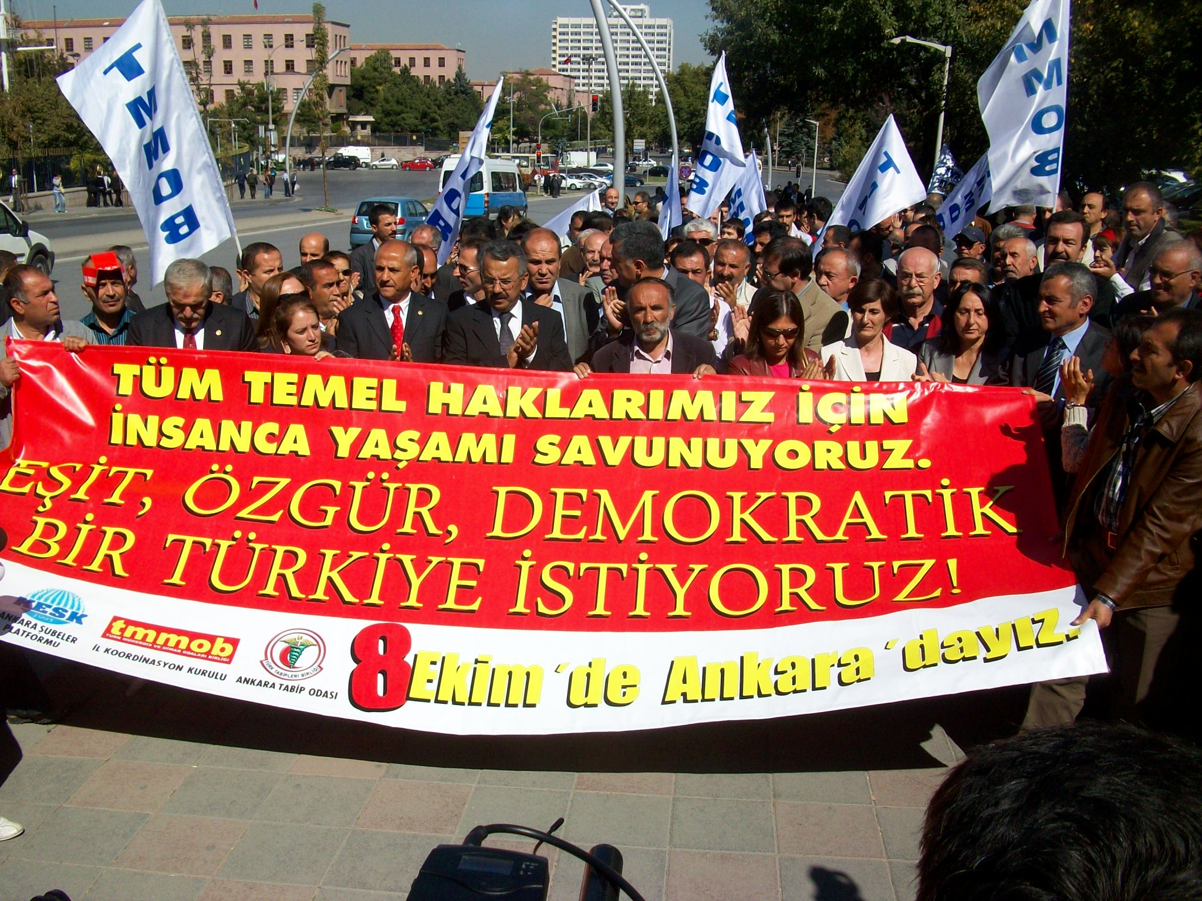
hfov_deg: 54.0
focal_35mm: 34
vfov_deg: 41.8
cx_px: 601
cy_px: 450
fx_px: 1181
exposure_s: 1/670
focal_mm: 5.7
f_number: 5.5
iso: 80
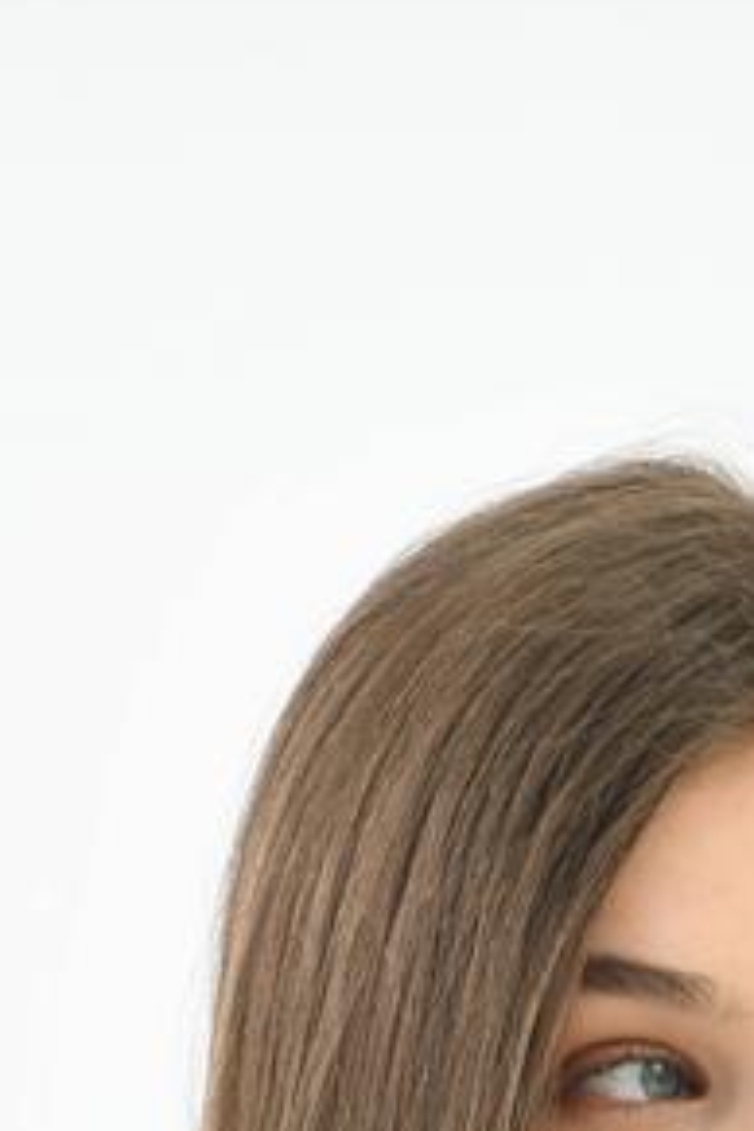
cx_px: 913
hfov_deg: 1.3
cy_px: 2892
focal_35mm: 1030
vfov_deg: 2.0
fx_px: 32357
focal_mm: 200
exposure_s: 1/160
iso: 100
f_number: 7.1
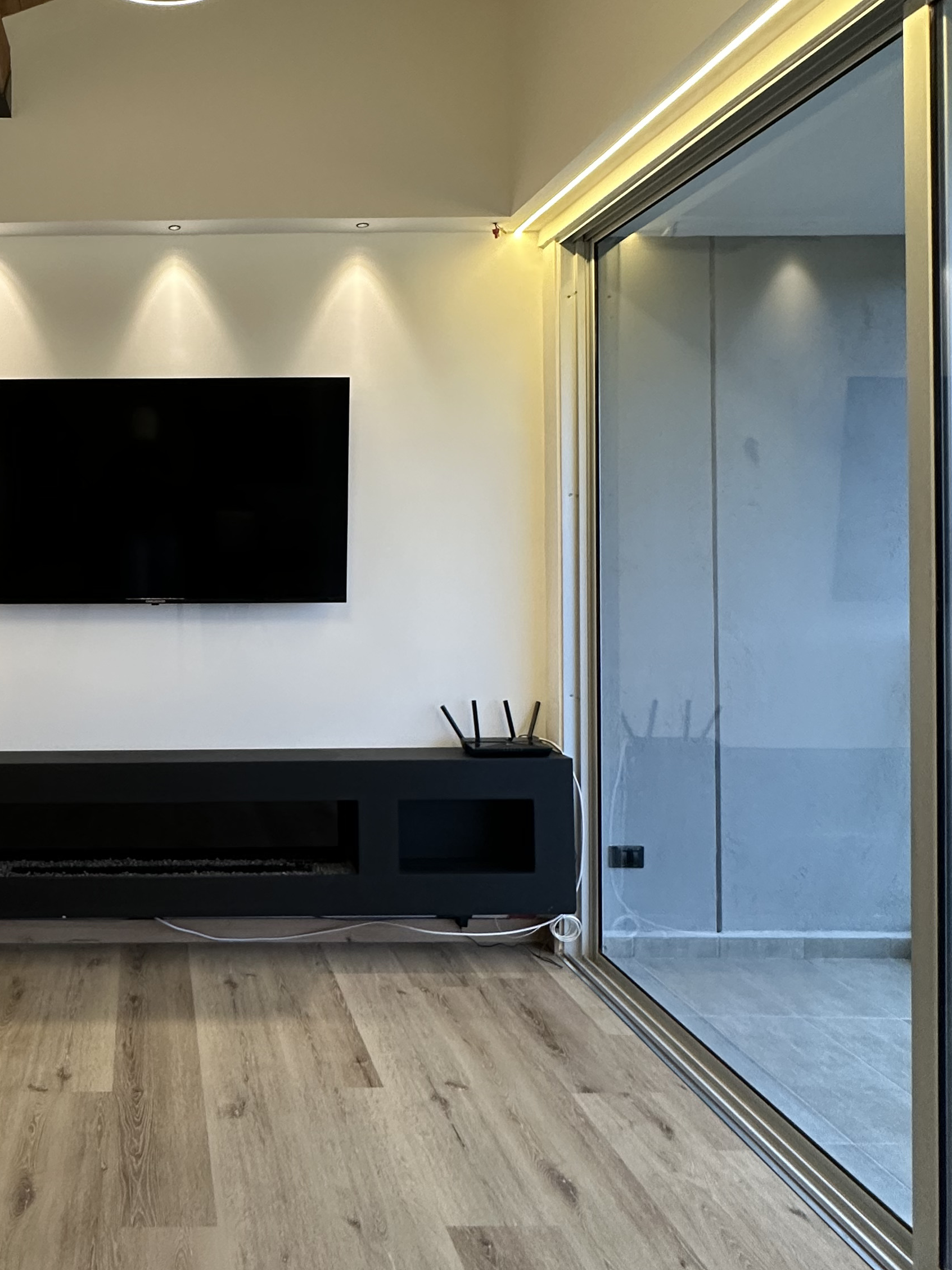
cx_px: 142
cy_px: 540
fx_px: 917
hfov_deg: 50.3
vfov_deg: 69.0
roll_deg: -0.3
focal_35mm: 25
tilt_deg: +2.3
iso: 250
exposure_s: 1/120
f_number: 2.2
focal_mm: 2.22
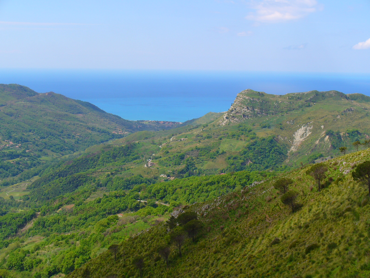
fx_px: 577
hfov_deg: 35.5
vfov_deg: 27.0
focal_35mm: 54
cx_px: 185
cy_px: 139
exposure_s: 1/250
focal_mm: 8.9
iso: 64
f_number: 6.2
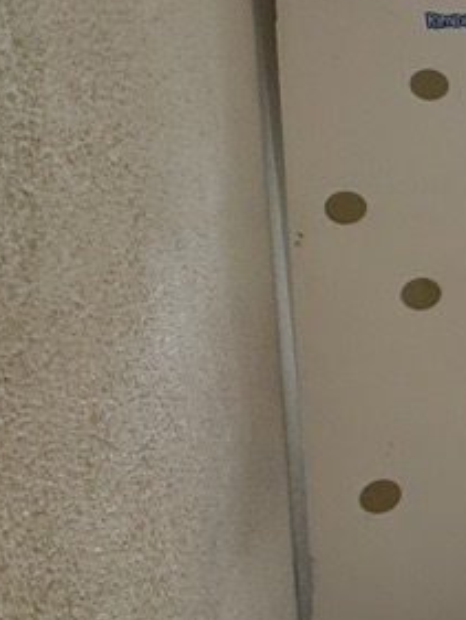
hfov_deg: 15.5
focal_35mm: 51
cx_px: 1100
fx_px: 915
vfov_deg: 37.1
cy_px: 212
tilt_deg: -7.5
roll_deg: -2.9
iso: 64
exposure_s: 1/99
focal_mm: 2.22
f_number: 2.2
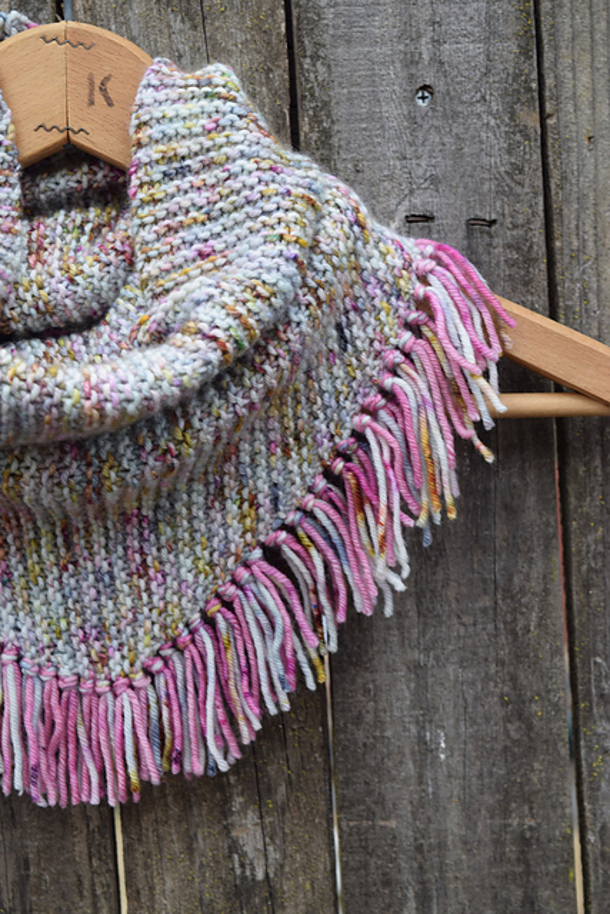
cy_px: 457
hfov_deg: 21.6
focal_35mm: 63
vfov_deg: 31.9
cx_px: 305
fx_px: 1600
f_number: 7.1
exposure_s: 1/125
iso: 400
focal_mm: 42
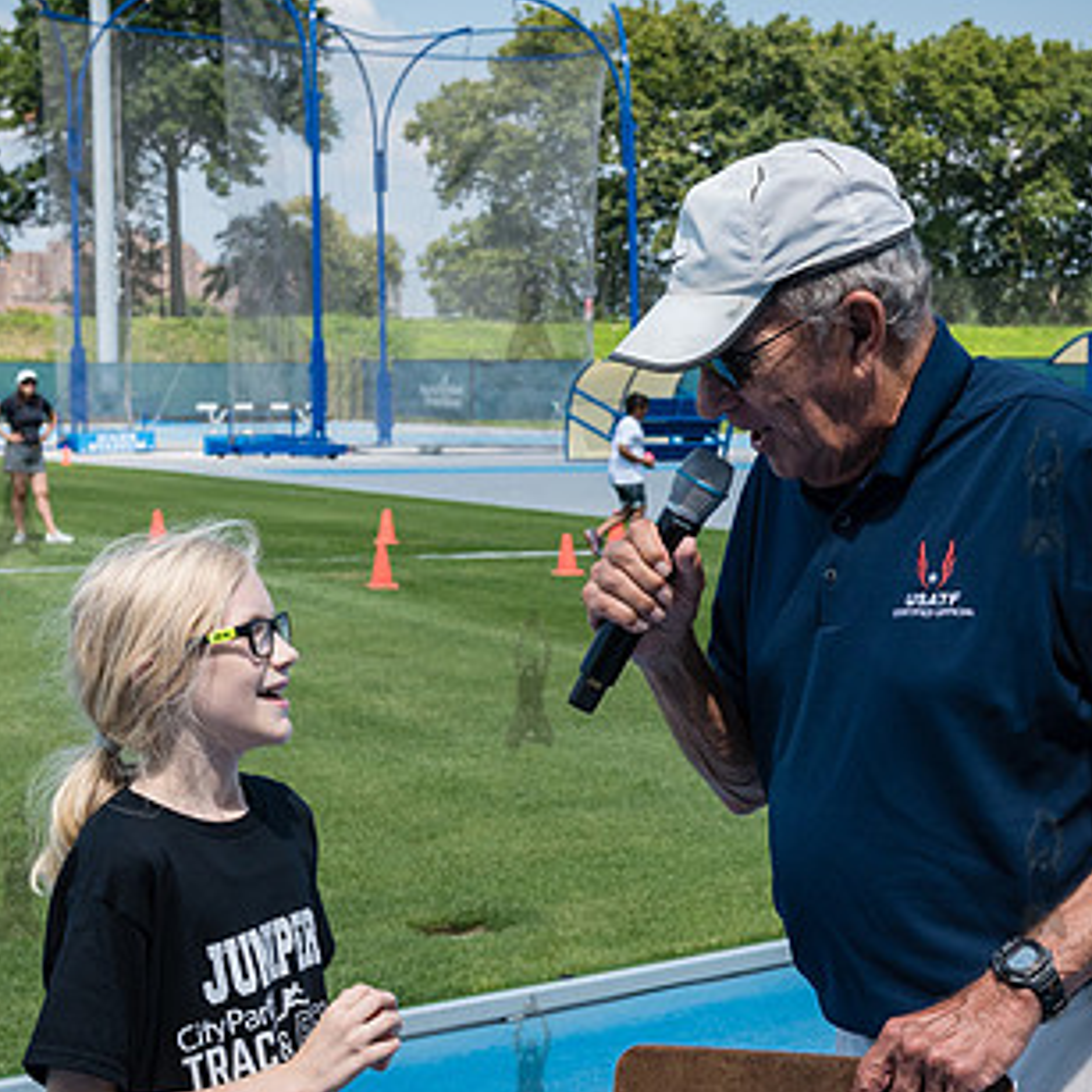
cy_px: 624
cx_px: 730
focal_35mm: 74
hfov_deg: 23.3
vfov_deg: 23.3
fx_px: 2641
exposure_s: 1/1000
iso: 400
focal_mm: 35
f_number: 5.6
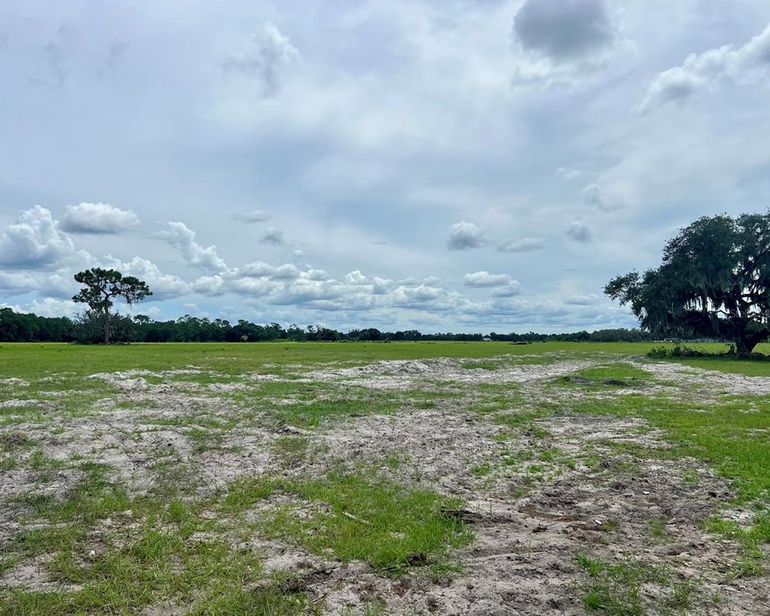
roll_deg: -0.8
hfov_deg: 62.1
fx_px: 638
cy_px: 313
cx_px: 355
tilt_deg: +1.8
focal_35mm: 28
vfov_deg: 51.5
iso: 50
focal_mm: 5.7
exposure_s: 1/10309
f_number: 1.5
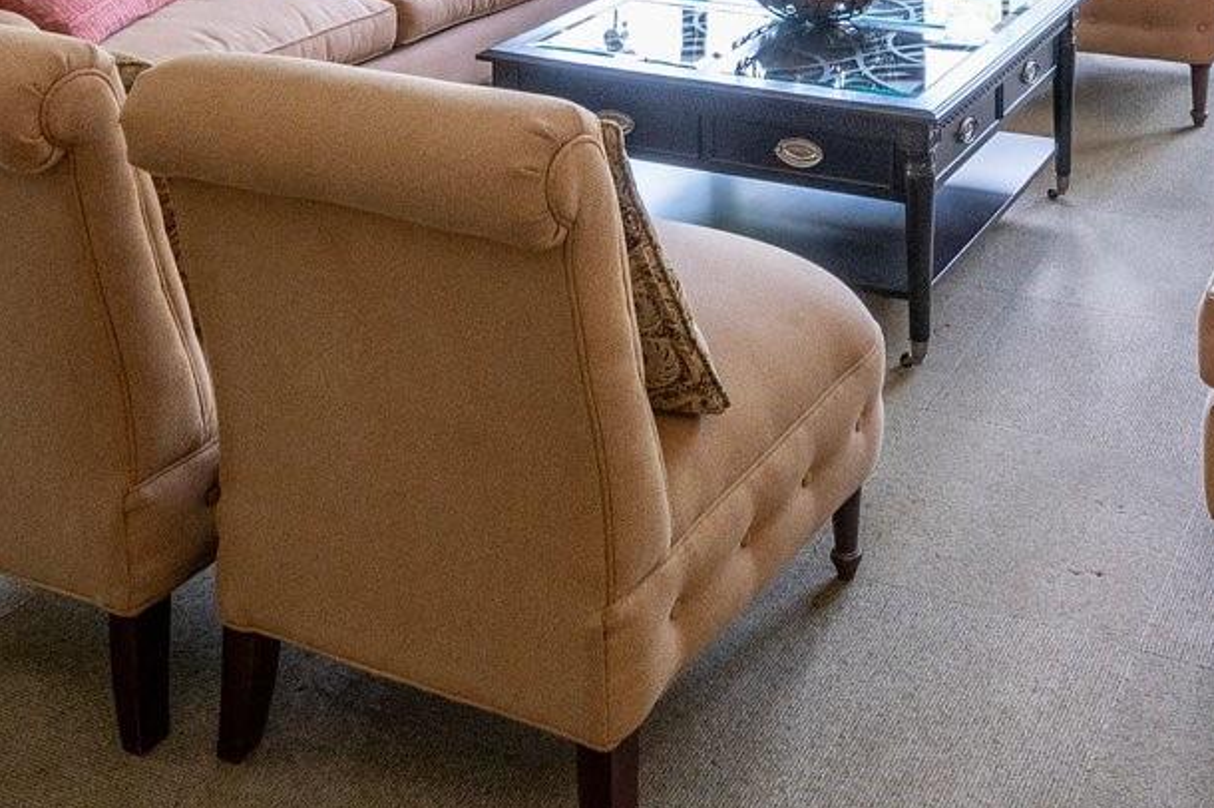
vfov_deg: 22.9
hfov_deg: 41.1
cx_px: 858
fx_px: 1584
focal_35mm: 47
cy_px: -424
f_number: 8
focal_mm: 14
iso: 800
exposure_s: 1/60
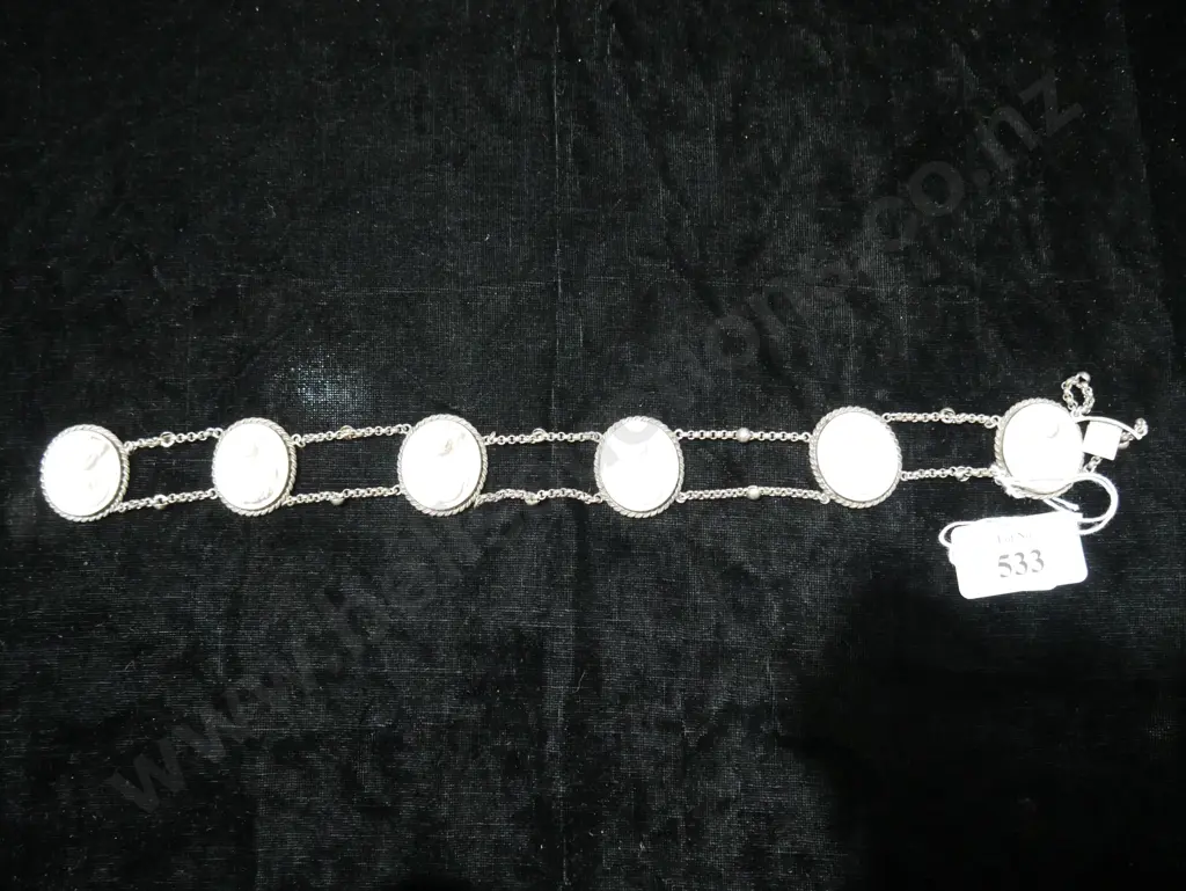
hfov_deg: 63.4
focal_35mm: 28
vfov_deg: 49.8
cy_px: 446
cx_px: 593
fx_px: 960
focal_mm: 14
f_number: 3.5
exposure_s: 1/60
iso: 1000
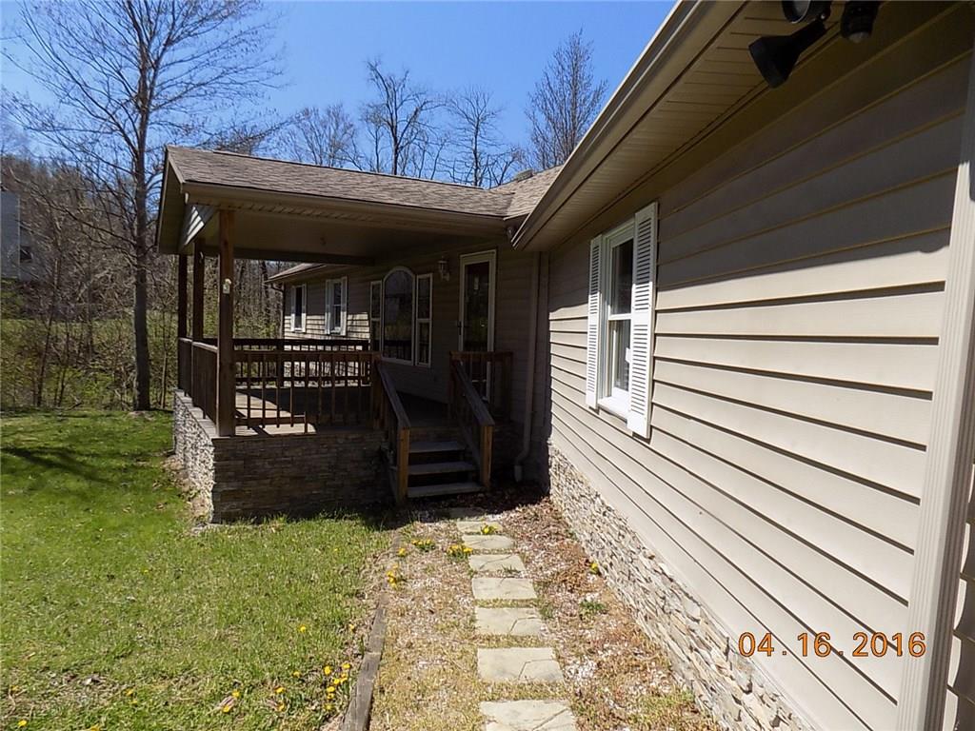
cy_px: 366
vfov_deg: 58.9
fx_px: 648
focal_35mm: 23
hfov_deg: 73.9
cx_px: 488
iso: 80
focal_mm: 4
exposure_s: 1/1000
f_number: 3.1
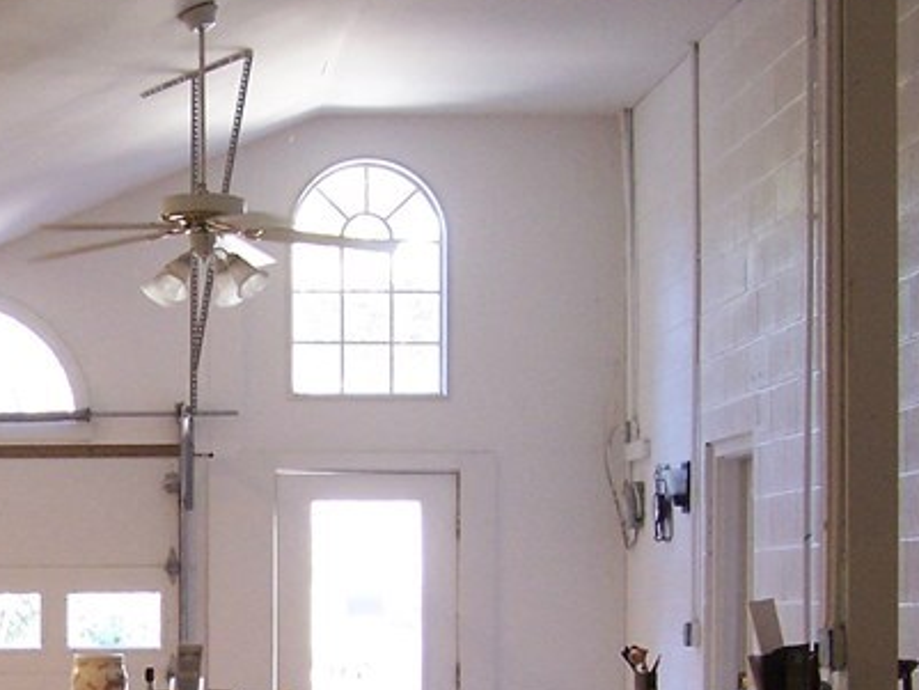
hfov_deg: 19.7
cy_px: 662
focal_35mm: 97
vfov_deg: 15.0
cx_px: 46
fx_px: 2576
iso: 140
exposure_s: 1/20
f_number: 2.8
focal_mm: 6.3
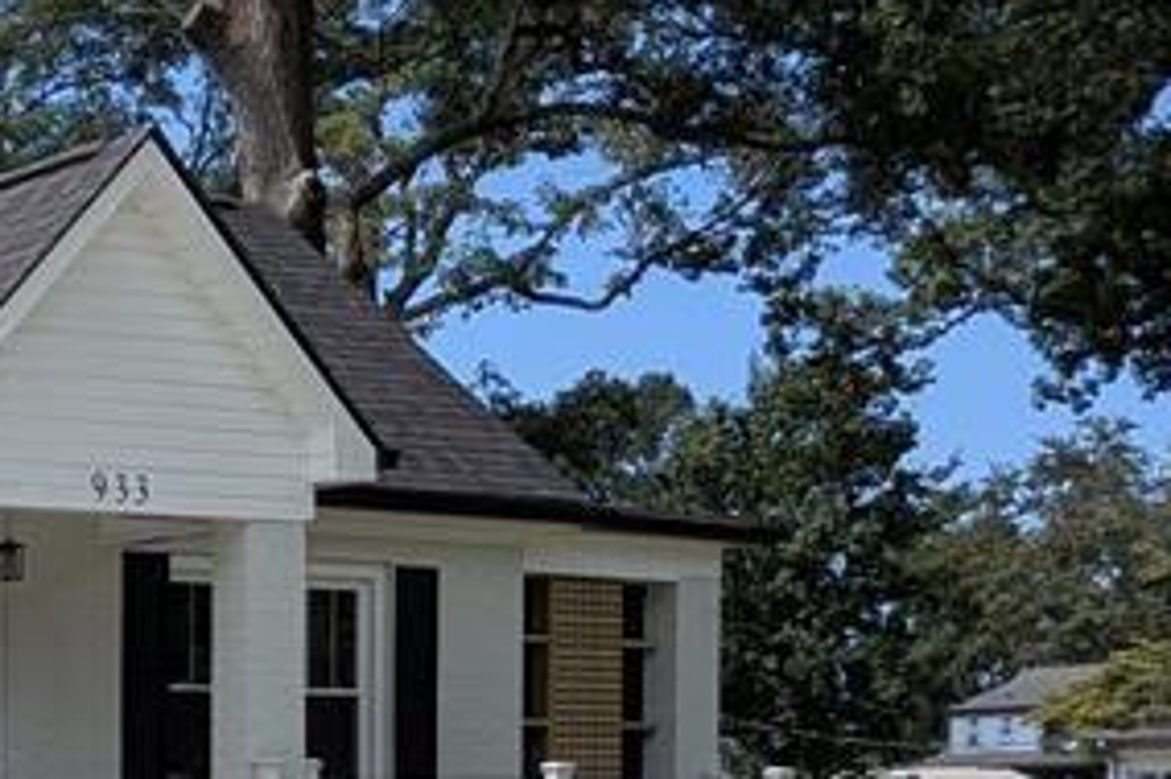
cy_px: 779
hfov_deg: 20.1
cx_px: -474
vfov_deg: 14.9
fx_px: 2926
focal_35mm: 90
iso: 27
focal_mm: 4.53
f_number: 1.7
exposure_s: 1/1404
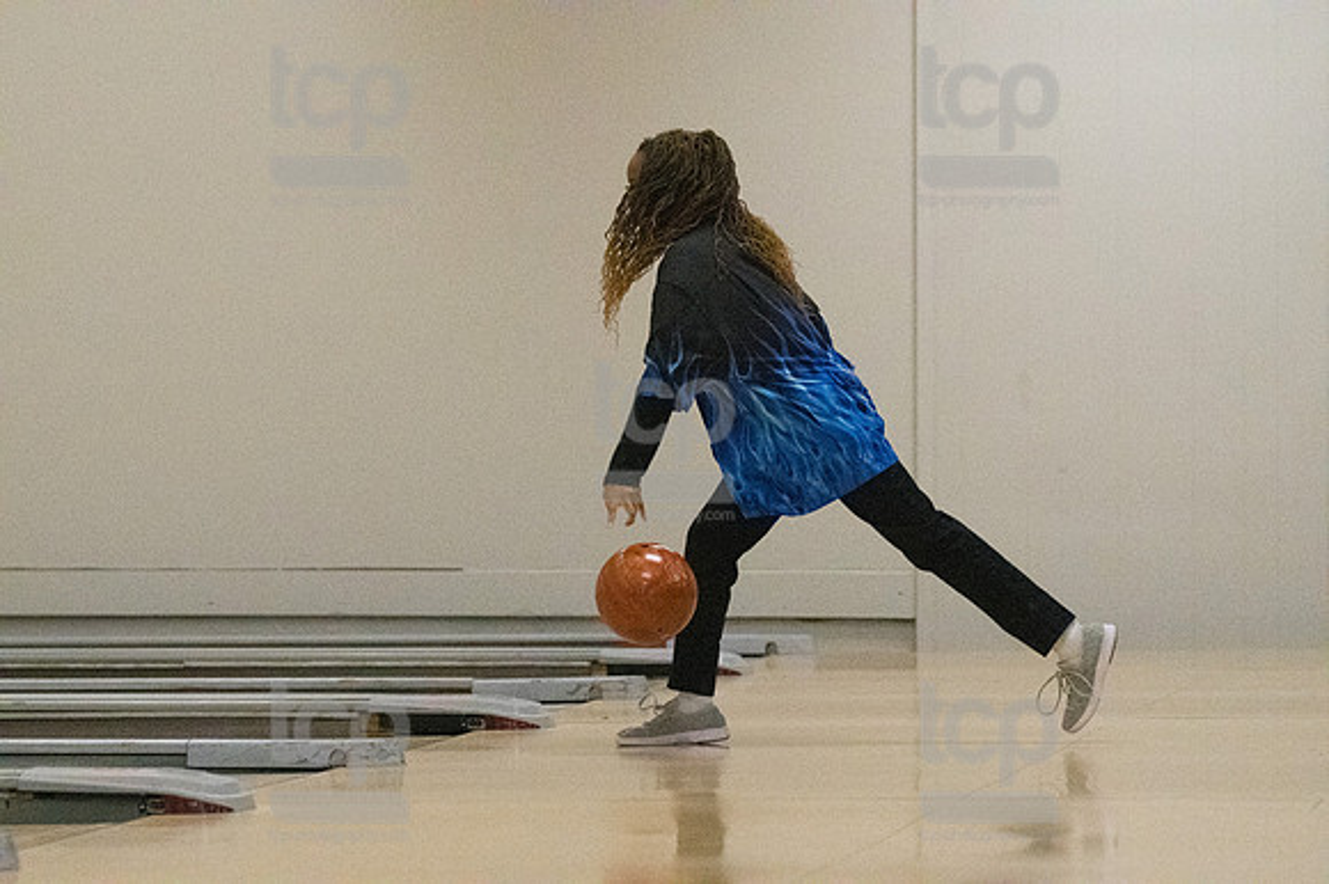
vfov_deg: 7.0
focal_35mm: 195
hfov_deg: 10.6
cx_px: 664
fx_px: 7194
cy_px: 442
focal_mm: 130
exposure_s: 1/1250
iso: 10000
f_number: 4
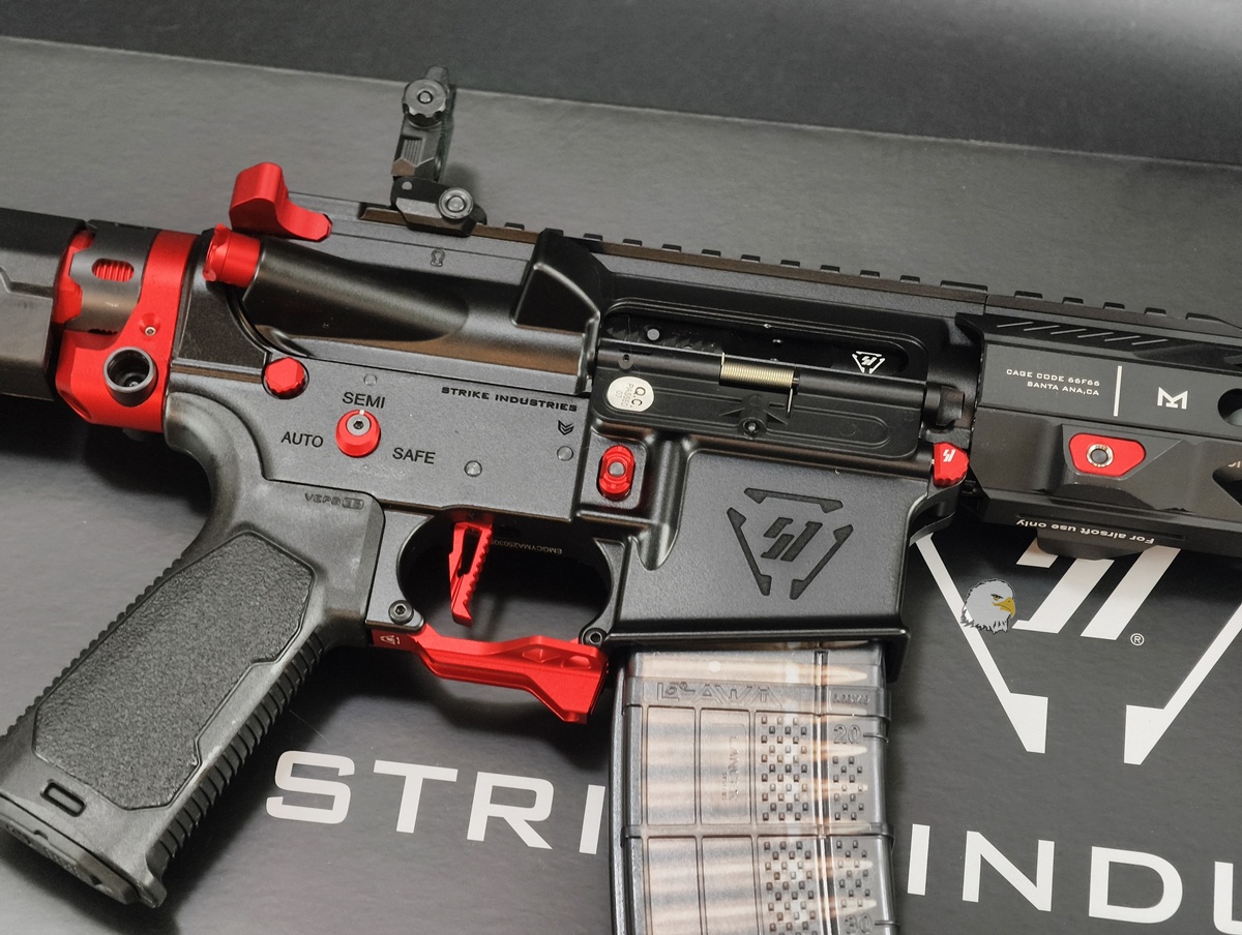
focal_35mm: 85
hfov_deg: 23.0
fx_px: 3055
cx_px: 621
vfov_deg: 17.4
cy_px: 468
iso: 878
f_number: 2.67
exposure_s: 1/17.1
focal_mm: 22.48
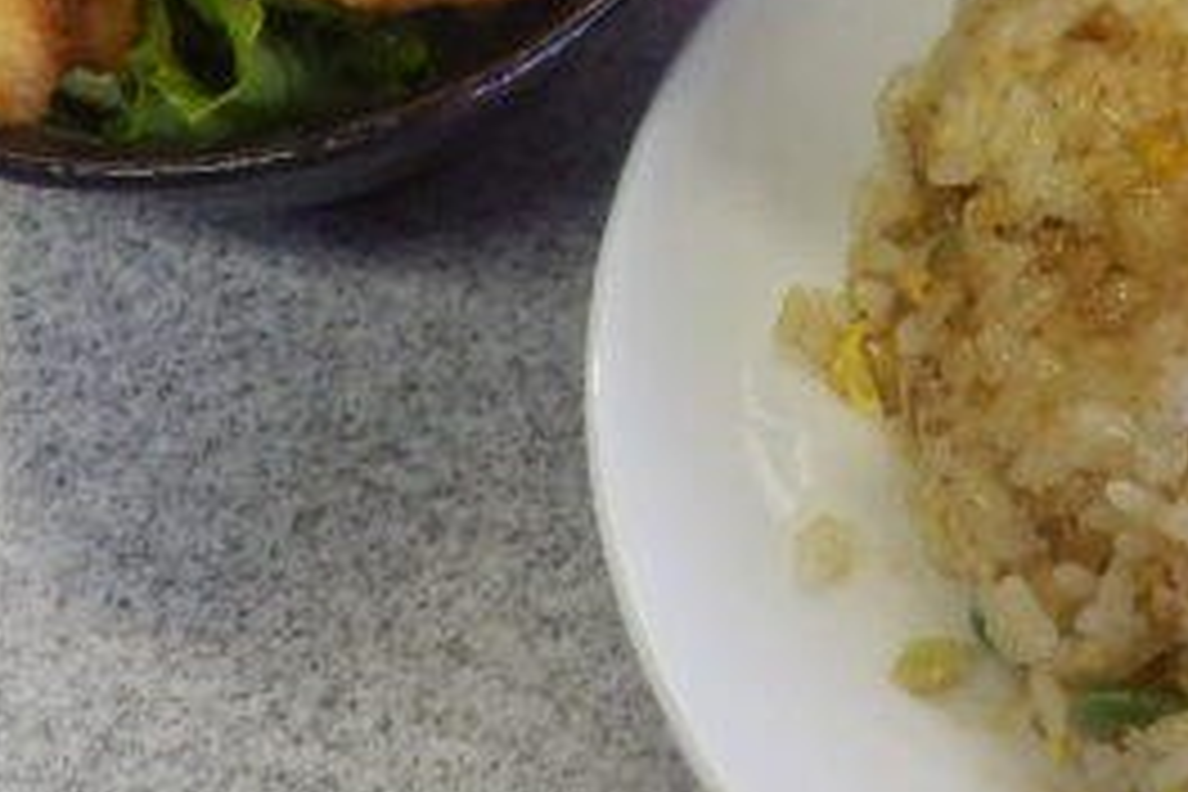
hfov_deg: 18.9
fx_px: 3498
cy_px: 180
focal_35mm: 106
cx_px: 1125
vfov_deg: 12.9
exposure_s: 1/40
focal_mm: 7.4
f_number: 4
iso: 640
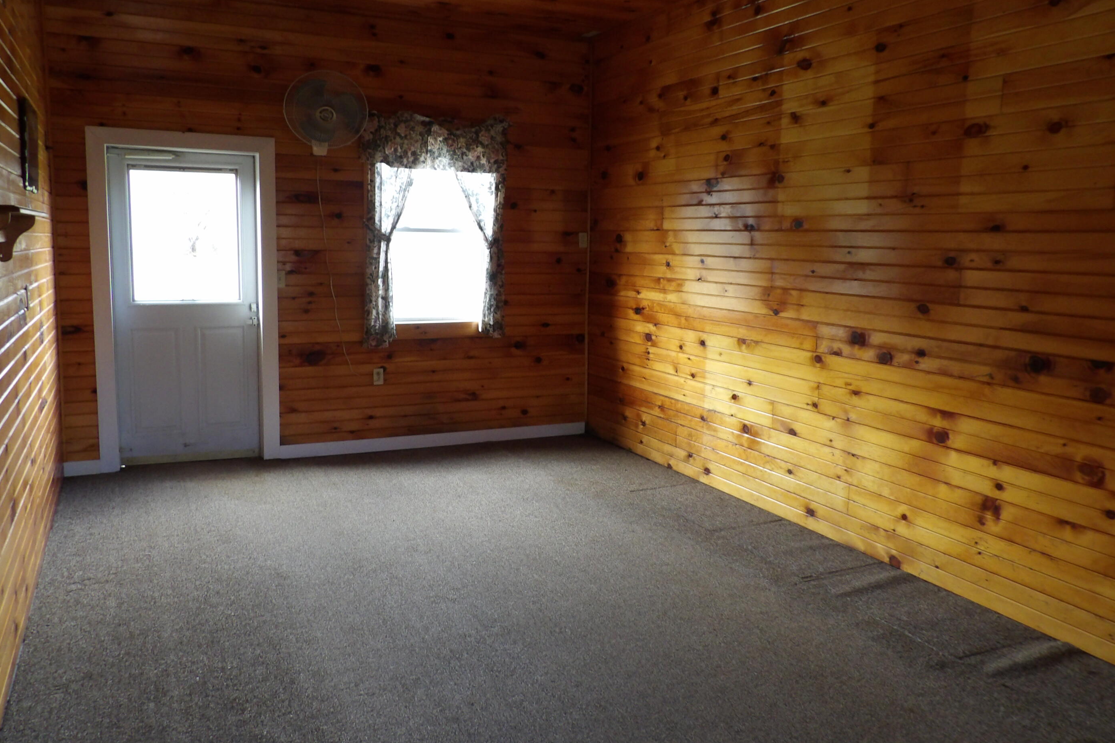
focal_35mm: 27
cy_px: 335
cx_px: 557
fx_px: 836
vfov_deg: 47.9
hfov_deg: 67.4
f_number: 3.2
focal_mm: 4.3
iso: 200
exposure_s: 1/28
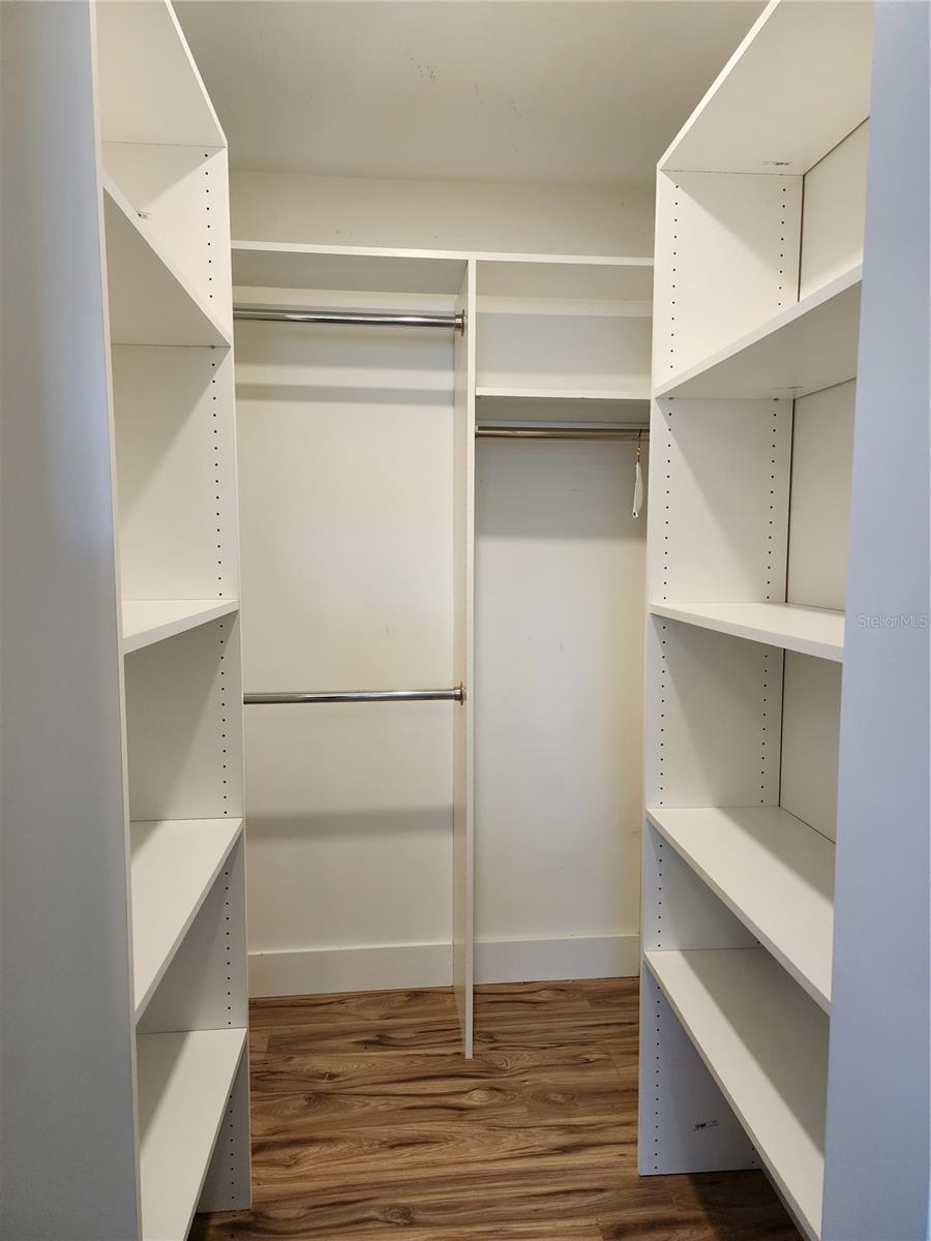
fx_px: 825
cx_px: 466
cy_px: 620
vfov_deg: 73.9
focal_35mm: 23
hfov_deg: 58.9
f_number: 1.8
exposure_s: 1/120
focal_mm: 6.4
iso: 250
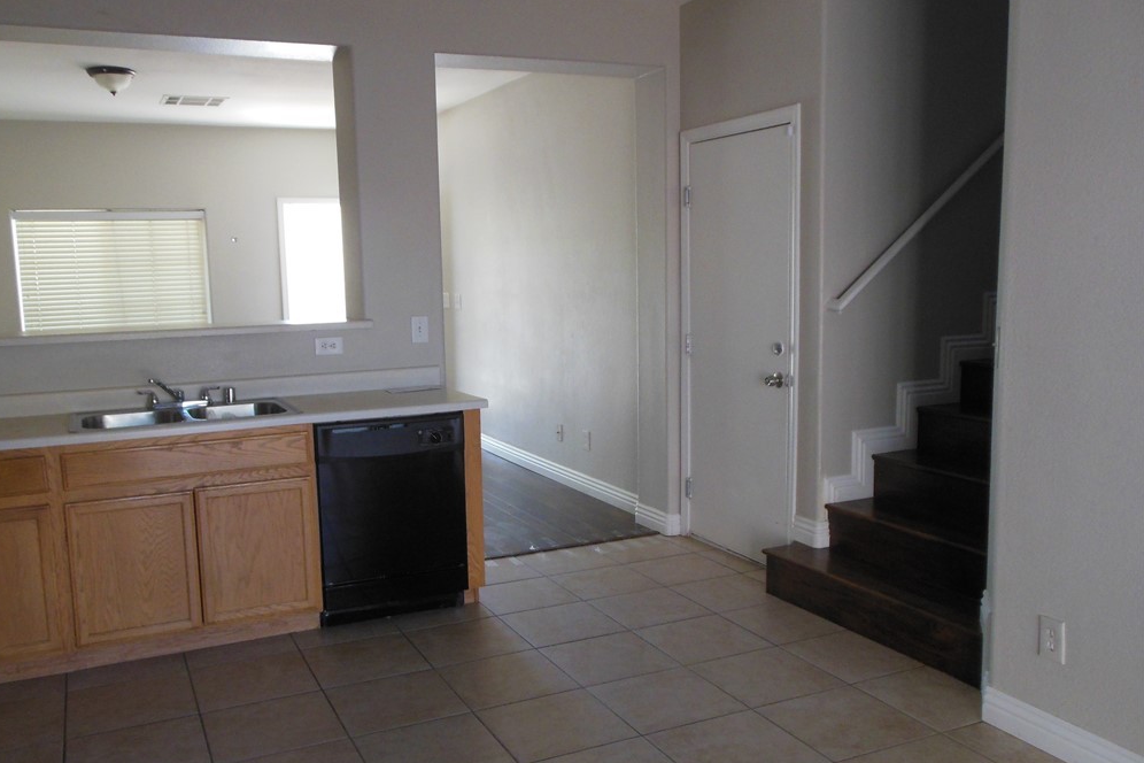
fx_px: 985
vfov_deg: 42.3
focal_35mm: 31
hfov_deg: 60.3
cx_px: 557
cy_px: 404
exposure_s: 1/80
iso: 400
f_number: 3.3
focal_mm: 5.2
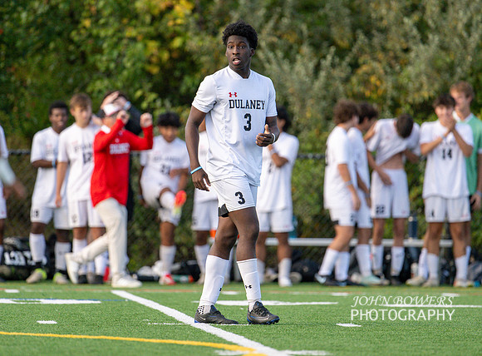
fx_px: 6902
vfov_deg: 3.0
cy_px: 181
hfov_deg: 4.0
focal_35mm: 499
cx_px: 225
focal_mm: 400
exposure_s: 1/2500
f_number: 4.5
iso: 1250
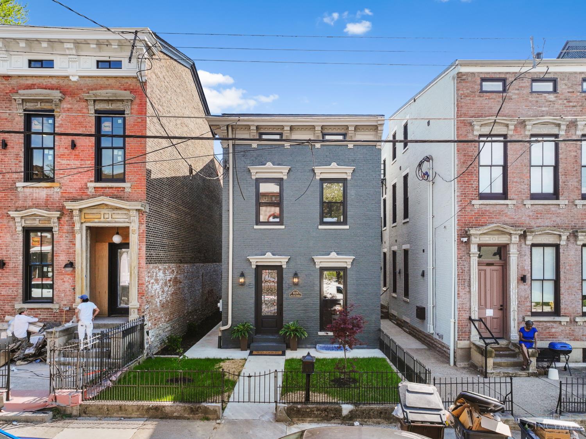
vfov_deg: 56.8
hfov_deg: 71.6
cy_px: 220
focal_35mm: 24
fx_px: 406
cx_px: 293
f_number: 2.8
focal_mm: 12.29
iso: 420
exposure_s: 1/1600
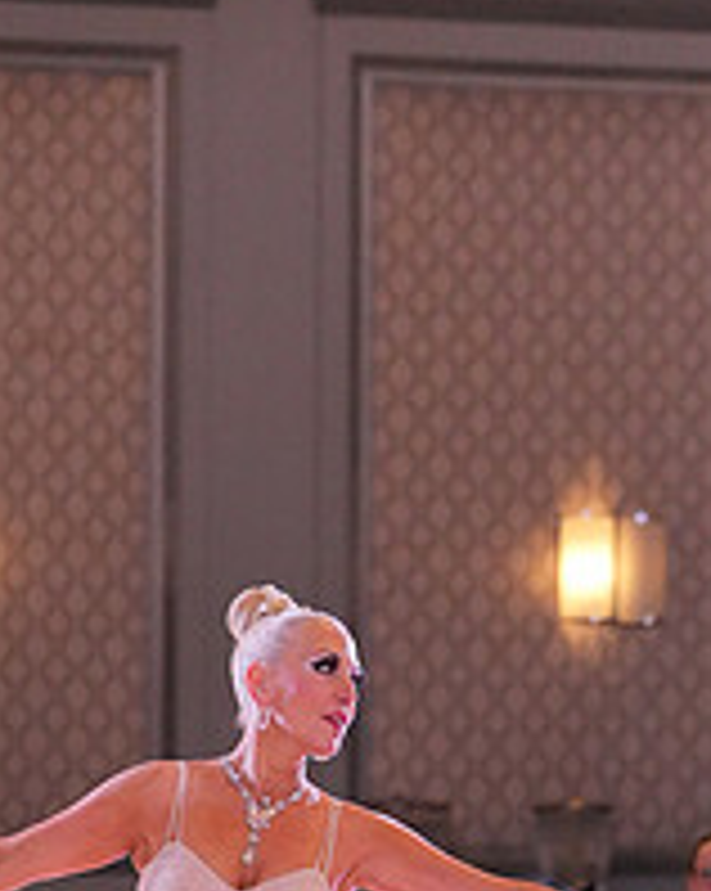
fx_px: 8852
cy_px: 1094
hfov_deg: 4.6
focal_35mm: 336
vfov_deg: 5.7
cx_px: 668
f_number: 3.5
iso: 5000
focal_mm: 122
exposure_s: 1/500
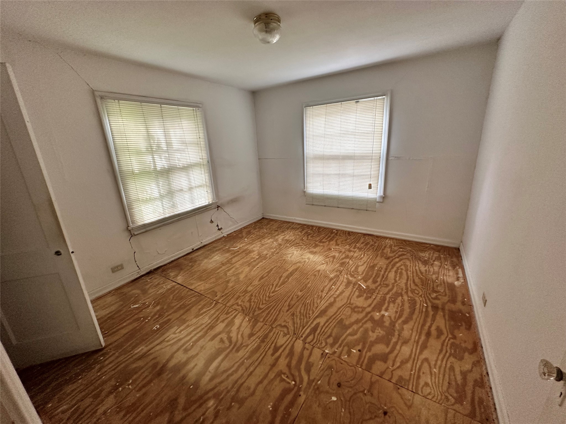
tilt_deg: -16.9
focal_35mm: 14
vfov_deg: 85.7
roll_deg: +1.9
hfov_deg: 102.1
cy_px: 212
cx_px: 283
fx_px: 229
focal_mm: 2.22
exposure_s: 1/120
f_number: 2.2
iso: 250
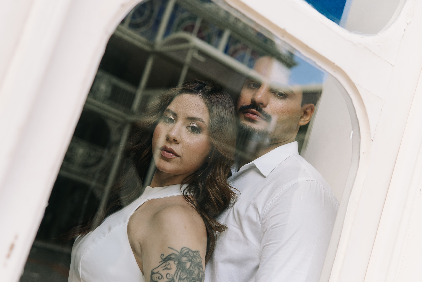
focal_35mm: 45
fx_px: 527
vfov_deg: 29.9
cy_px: 141
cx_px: 211
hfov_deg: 43.6
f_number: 2.5
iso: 160
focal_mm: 30
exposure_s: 1/200
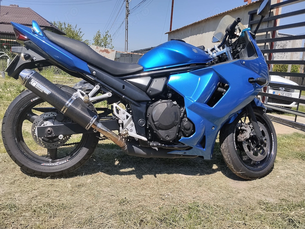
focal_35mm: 29
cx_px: 152
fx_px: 256
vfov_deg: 48.2
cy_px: 114
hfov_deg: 61.7
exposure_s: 1/1553
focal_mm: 4.22
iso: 50
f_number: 1.8
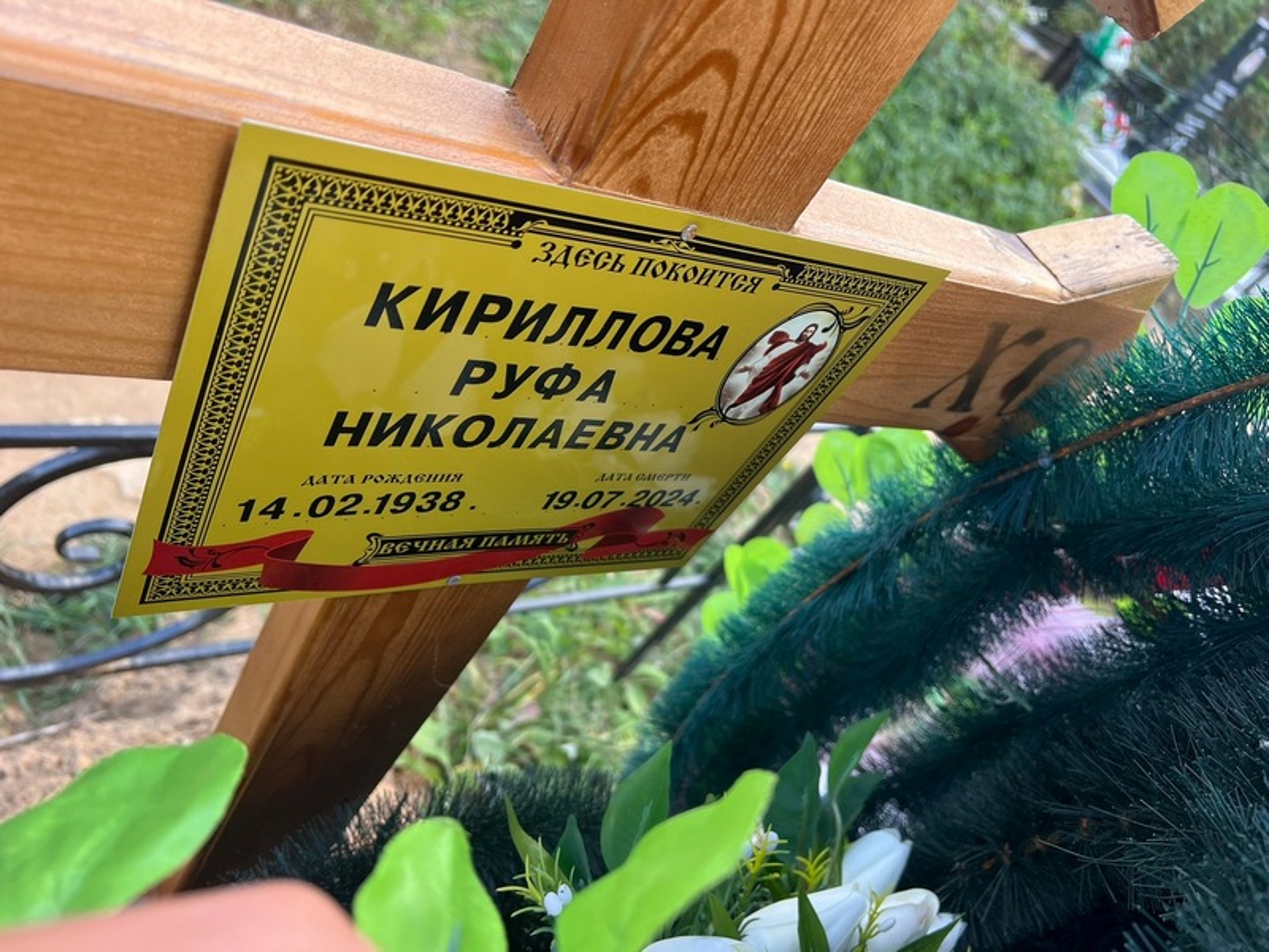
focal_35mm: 26
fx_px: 953
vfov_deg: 53.1
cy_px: 476
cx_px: 634
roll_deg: -36.0
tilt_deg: -37.9
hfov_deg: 67.3
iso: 40
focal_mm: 5.7
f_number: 1.5
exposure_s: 1/283
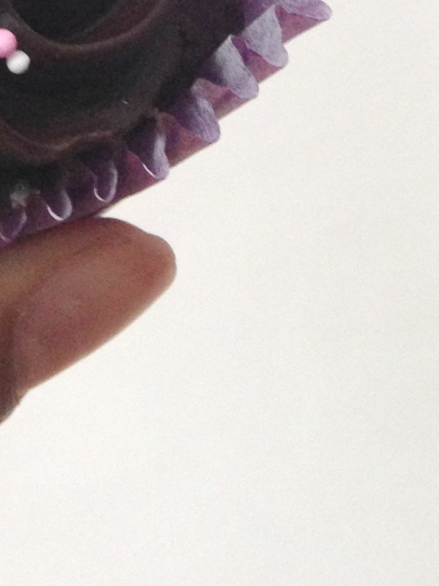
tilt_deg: -26.3
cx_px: -93
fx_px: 1826
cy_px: -208
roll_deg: +1.4
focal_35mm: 108
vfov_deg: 17.0
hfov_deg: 13.3
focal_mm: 4.12
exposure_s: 1/20
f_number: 2.4
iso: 160
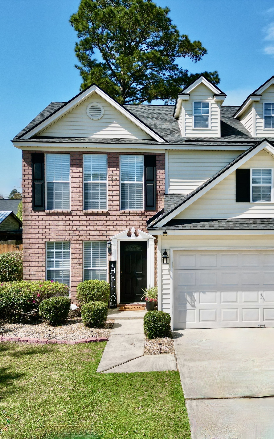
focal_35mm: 34
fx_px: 406
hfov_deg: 36.9
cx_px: 182
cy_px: 220
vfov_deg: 56.7
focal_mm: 6.72
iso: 160
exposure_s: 1/4000
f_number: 1.7
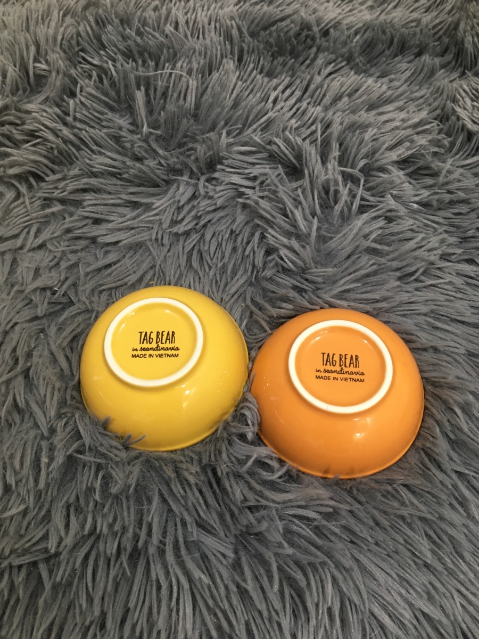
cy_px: 320
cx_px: 240
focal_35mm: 29
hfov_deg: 48.2
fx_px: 535
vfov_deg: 61.7
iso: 125
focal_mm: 4.15
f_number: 2.2
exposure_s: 1/33
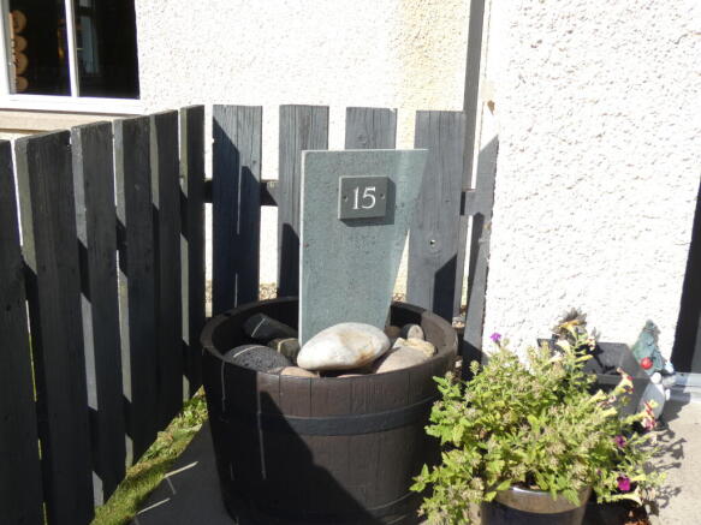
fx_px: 709
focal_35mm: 35
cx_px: 350
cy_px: 262
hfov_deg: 52.6
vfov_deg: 40.7
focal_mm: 6.2
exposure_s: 1/640
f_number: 3.4
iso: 80
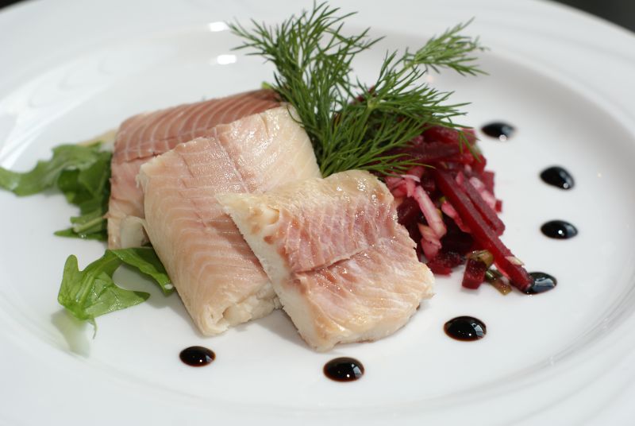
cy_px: 213
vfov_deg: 18.2
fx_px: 1325
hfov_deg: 27.0
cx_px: 318
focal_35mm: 75
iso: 100
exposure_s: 1/50
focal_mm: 50
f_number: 5.6
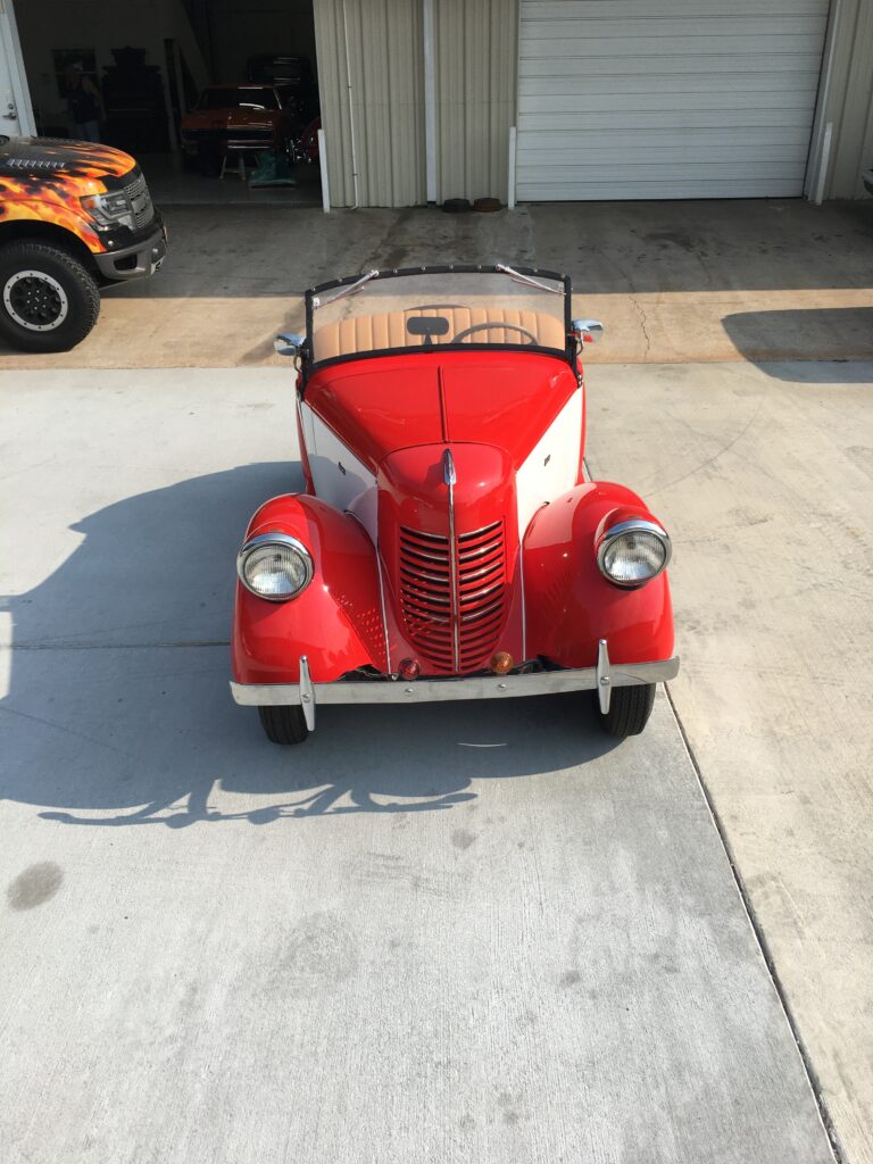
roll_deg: +1.0
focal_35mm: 29
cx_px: 436
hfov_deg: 48.2
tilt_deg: -26.2
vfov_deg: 61.7
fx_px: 975
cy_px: 582
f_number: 2.2
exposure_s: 1/1183
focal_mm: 4.15
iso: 25
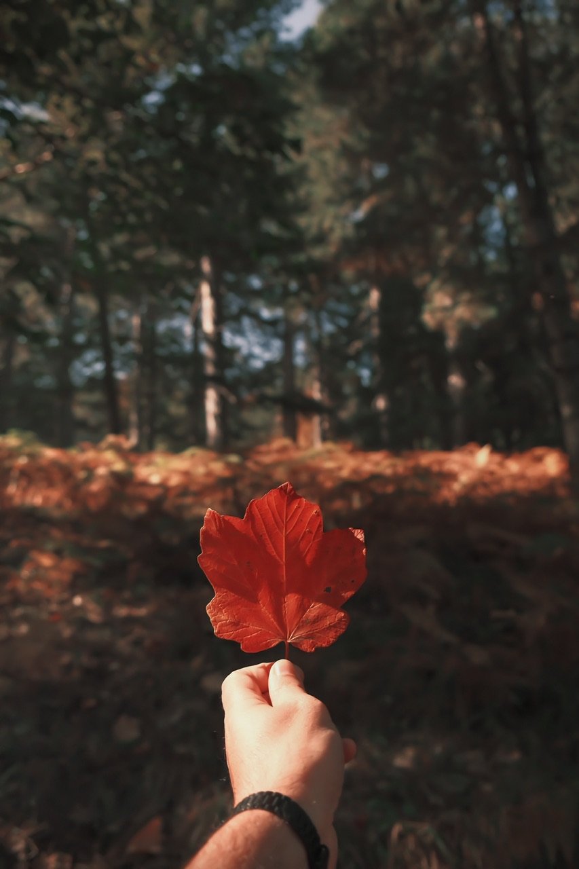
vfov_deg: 58.7
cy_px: 434
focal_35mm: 32
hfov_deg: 41.1
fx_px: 772
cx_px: 290
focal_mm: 21.4
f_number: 4
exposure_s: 1/1800
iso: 640
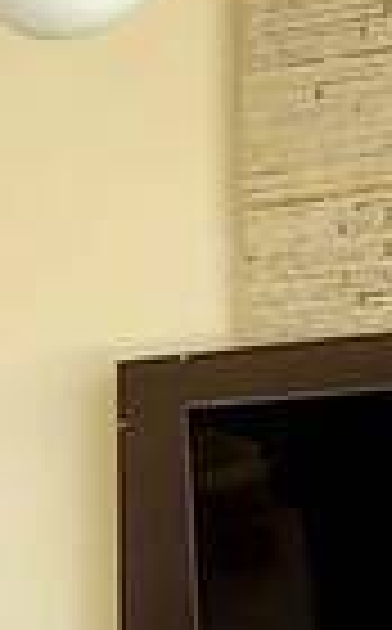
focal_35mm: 142
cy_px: 850
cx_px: -1262
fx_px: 2437
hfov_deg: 6.8
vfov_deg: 14.1
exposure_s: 1/60.2
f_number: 2.2
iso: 64
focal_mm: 2.2
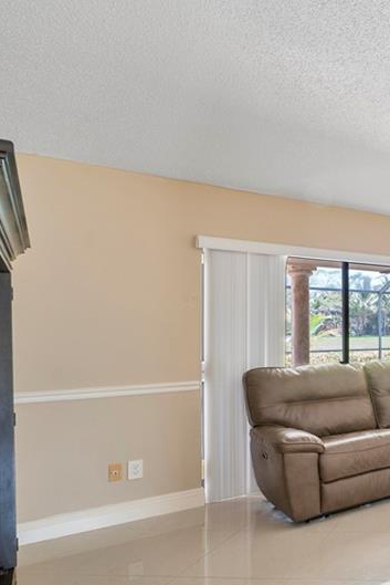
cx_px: 496
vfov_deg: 63.5
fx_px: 471
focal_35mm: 29
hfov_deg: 33.8
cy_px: 324
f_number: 11
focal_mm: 10
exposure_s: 1/2.5
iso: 160
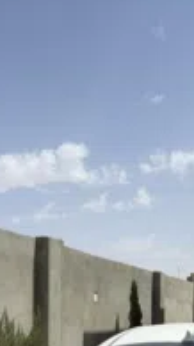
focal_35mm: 54
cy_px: 326
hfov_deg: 22.1
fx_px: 494
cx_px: 130
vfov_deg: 35.7
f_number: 1.78
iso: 80
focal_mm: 6.76
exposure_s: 1/8130
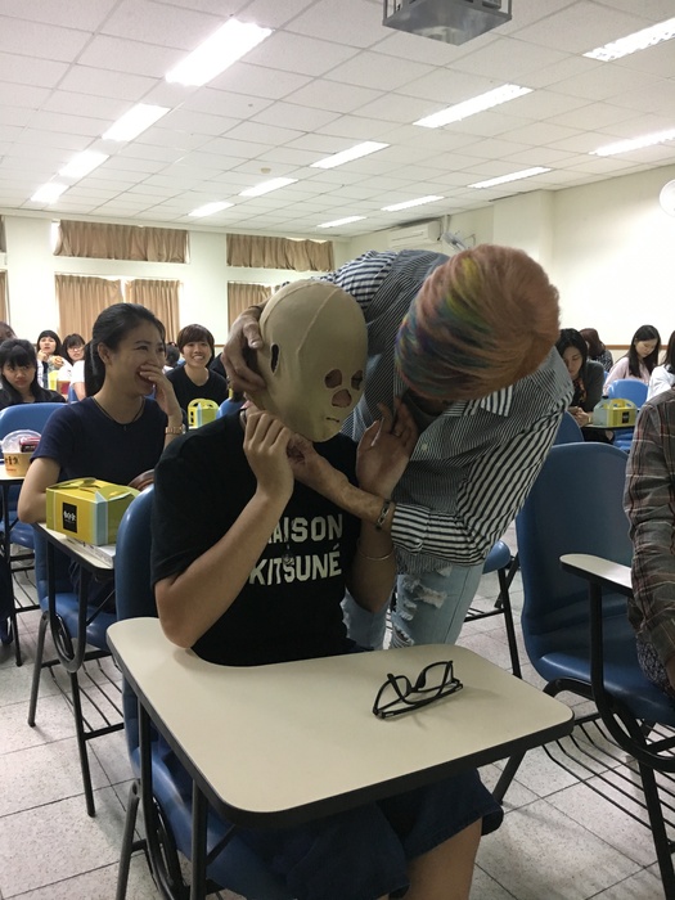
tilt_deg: -7.4
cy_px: 450
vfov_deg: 61.7
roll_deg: -0.8
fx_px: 754
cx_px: 338
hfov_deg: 48.2
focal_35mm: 29
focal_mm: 4.15
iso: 160
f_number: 2.2
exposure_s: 1/30
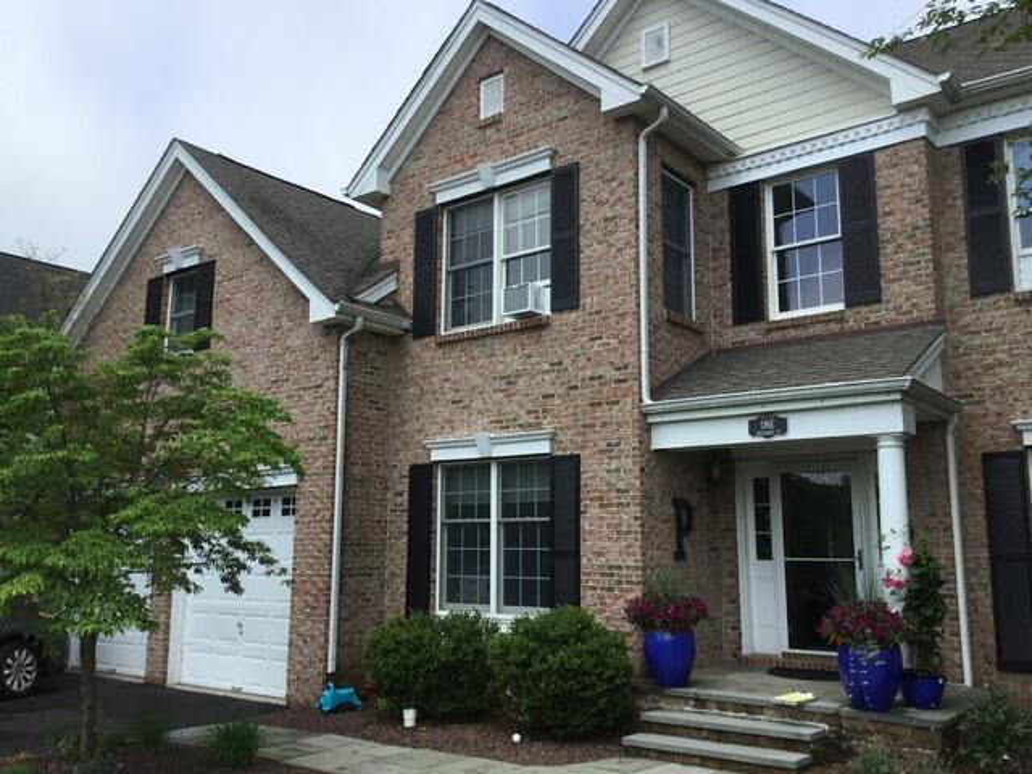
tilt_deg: +8.3
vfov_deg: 45.4
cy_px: 387
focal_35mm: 31
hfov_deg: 58.4
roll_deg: -1.9
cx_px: 516
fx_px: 924
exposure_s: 1/1131
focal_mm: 3.3
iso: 25
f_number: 2.4
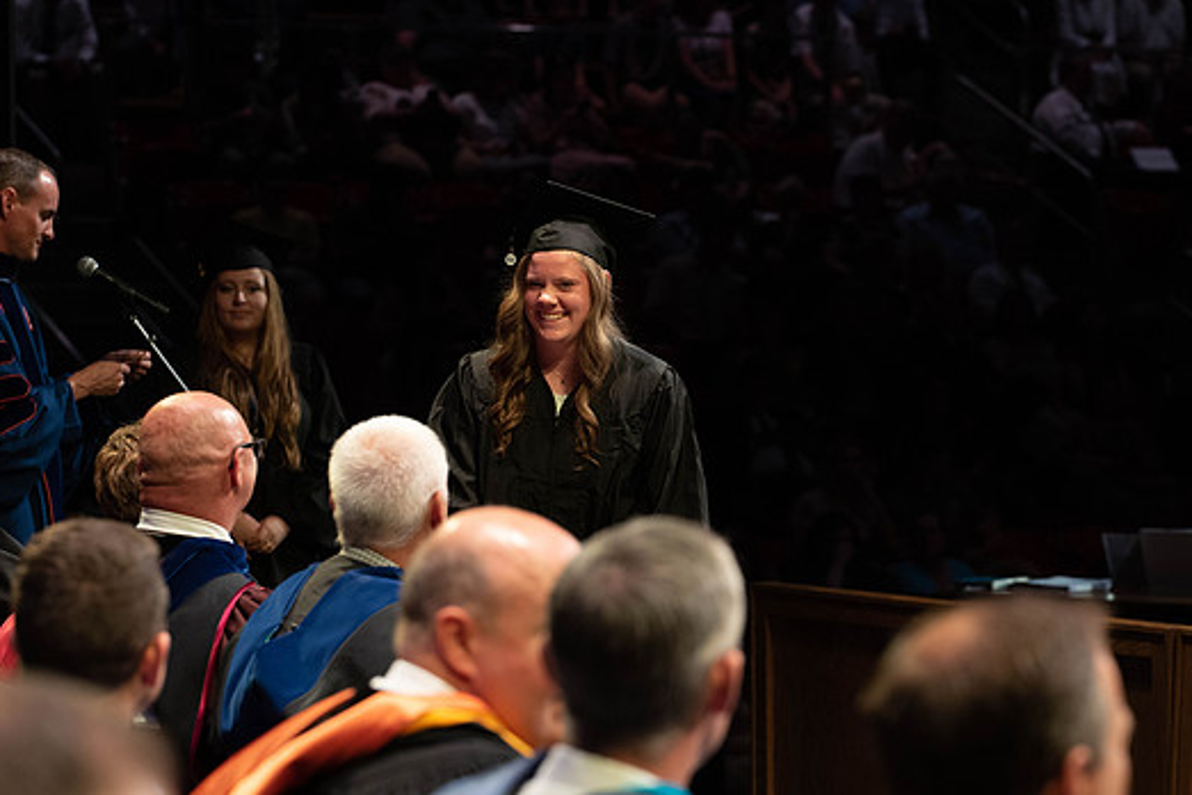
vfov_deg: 9.3
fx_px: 4867
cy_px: 411
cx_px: 656
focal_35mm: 147
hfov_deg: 14.0
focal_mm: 120
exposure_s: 1/320
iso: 1600
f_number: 4.5
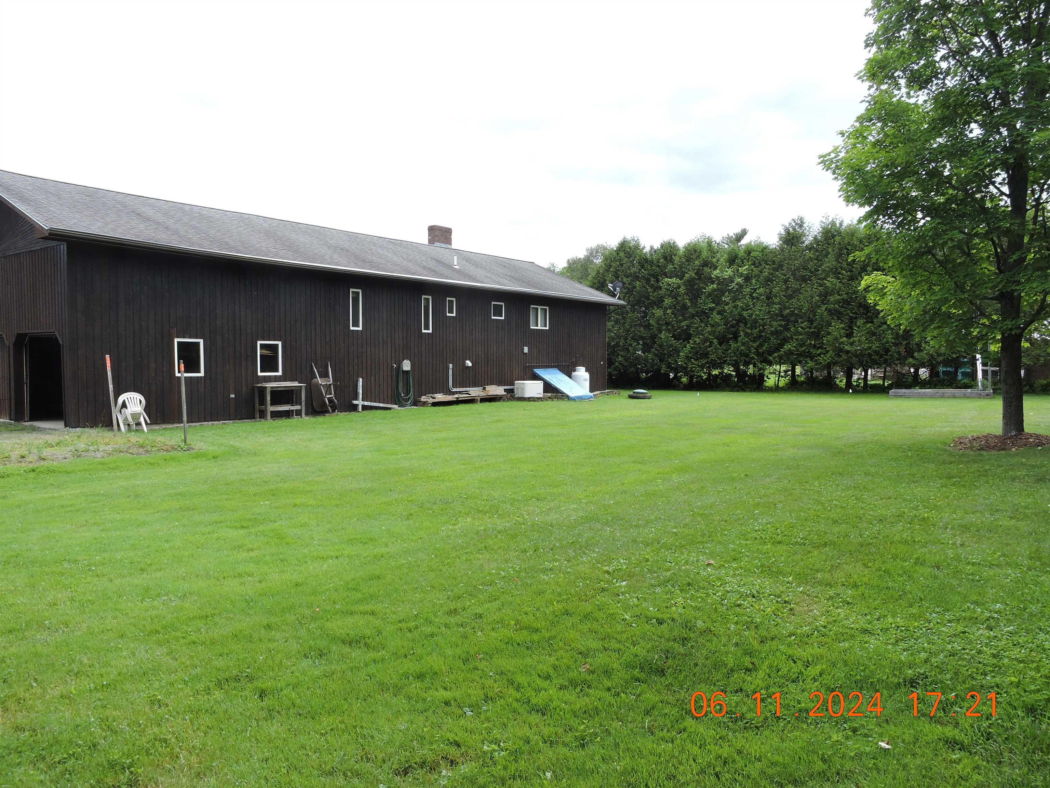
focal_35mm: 24
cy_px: 394
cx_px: 525
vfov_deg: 56.8
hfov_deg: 71.6
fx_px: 728
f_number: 3.3
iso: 100
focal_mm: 4.3
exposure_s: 1/320
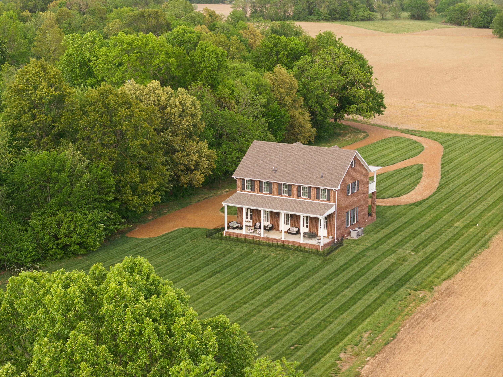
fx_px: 1017
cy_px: 188
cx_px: 252
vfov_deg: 21.0
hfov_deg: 27.8
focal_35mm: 70
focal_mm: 19.4
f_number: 2.8
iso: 200
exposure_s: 1/500
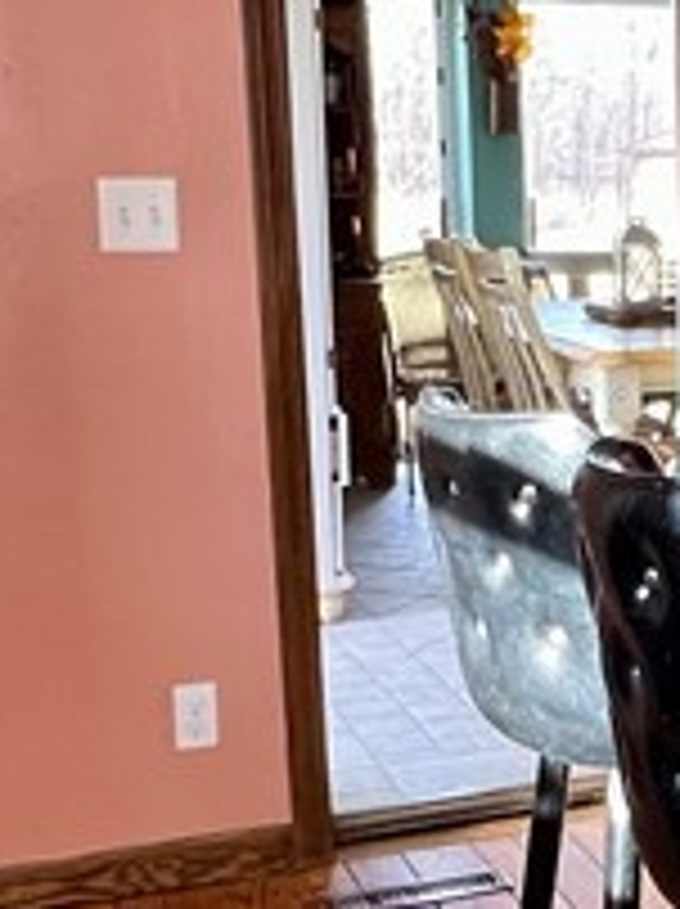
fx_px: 1732
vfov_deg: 29.4
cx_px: 869
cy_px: 495
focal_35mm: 66
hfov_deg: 20.4
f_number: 1.8
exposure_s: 1/99
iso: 200
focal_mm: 1.57
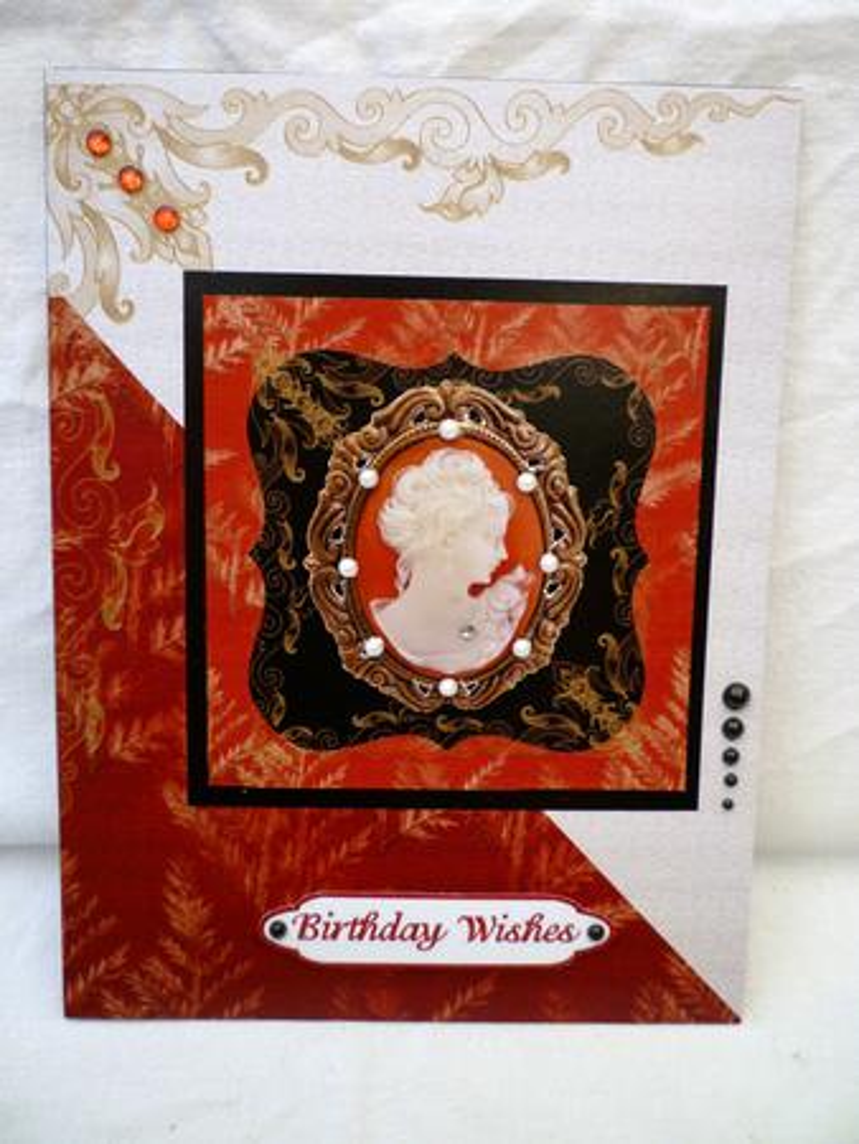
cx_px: 430
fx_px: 959
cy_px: 572
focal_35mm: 29
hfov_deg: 48.3
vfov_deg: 61.6
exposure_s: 1/30
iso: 100
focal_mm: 5.2
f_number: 3.3
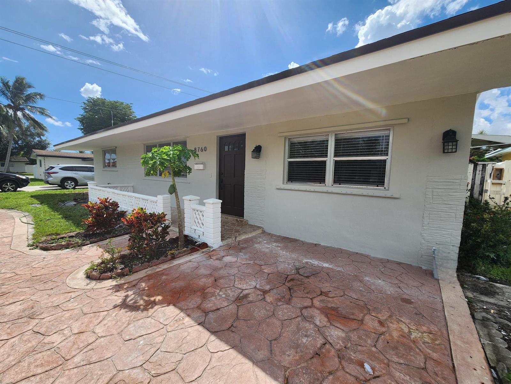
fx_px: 192
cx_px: 256
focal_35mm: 13
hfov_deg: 106.2
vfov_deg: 89.9
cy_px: 192
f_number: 2.2
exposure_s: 1/2500
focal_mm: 2.2
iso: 50
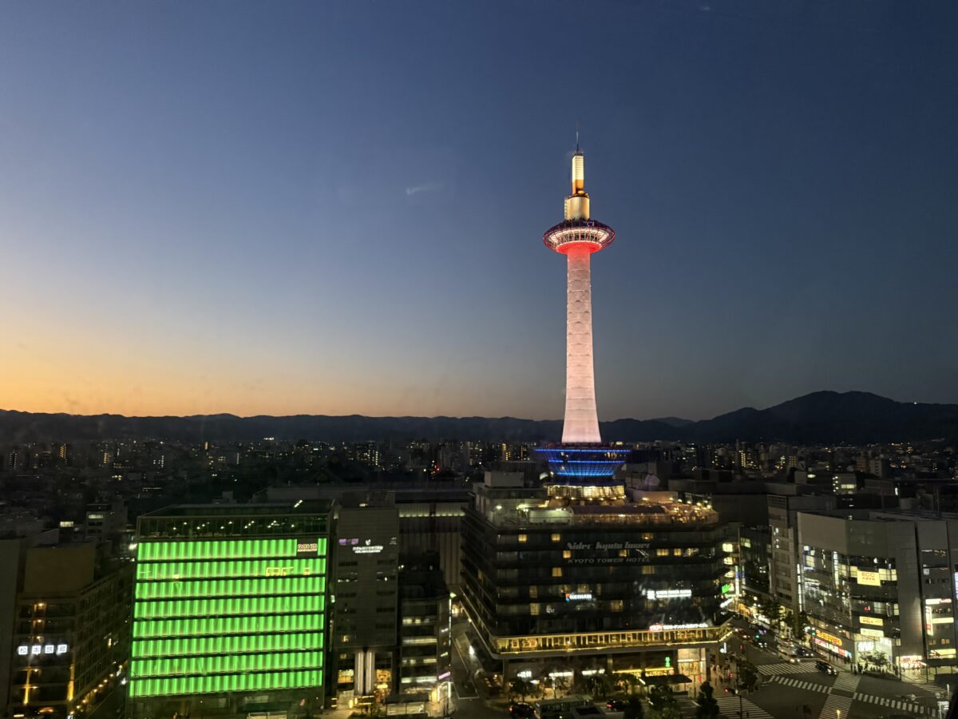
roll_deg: -0.4
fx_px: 664
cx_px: 479
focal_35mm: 24
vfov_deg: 56.8
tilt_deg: +7.2
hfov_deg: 71.6
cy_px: 360
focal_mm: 6.76
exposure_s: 1/40
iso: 1000
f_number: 1.78
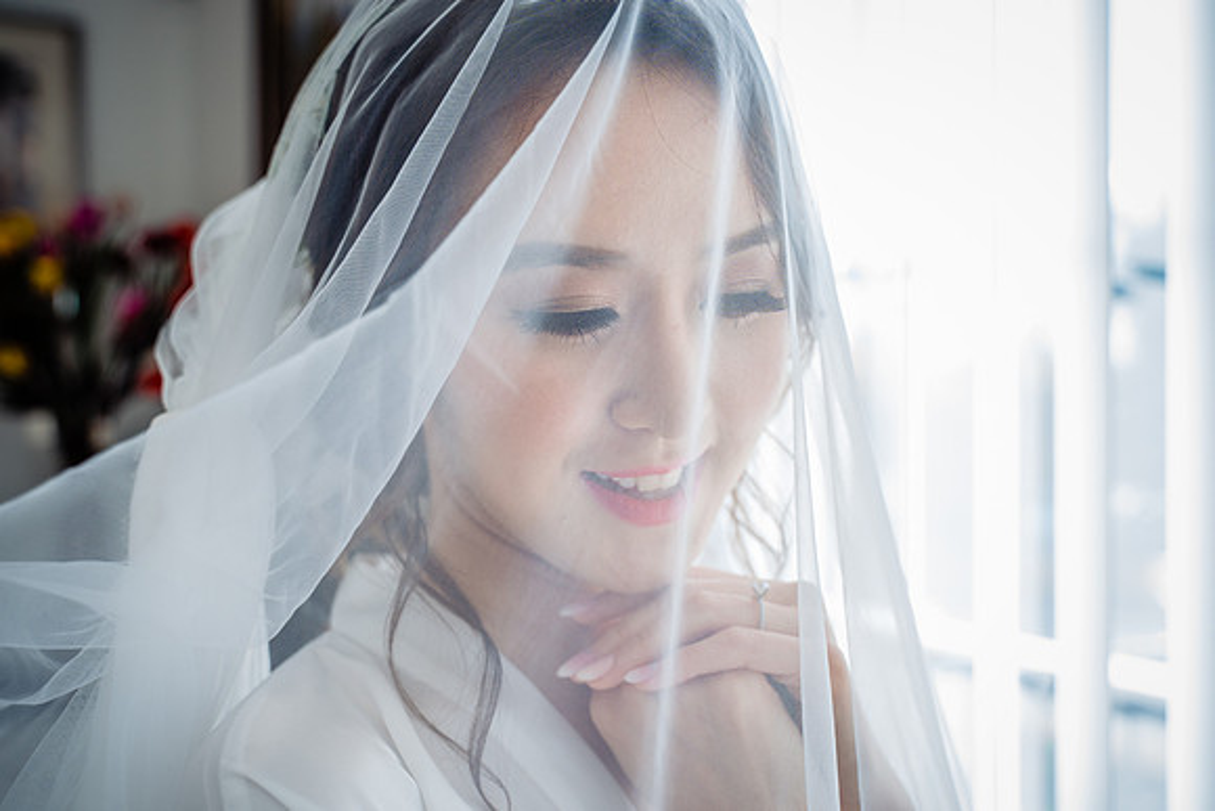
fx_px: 1316
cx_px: 608
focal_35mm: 39
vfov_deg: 34.2
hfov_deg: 49.5
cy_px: 406
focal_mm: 39
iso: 250
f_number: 3.5
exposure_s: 1/160
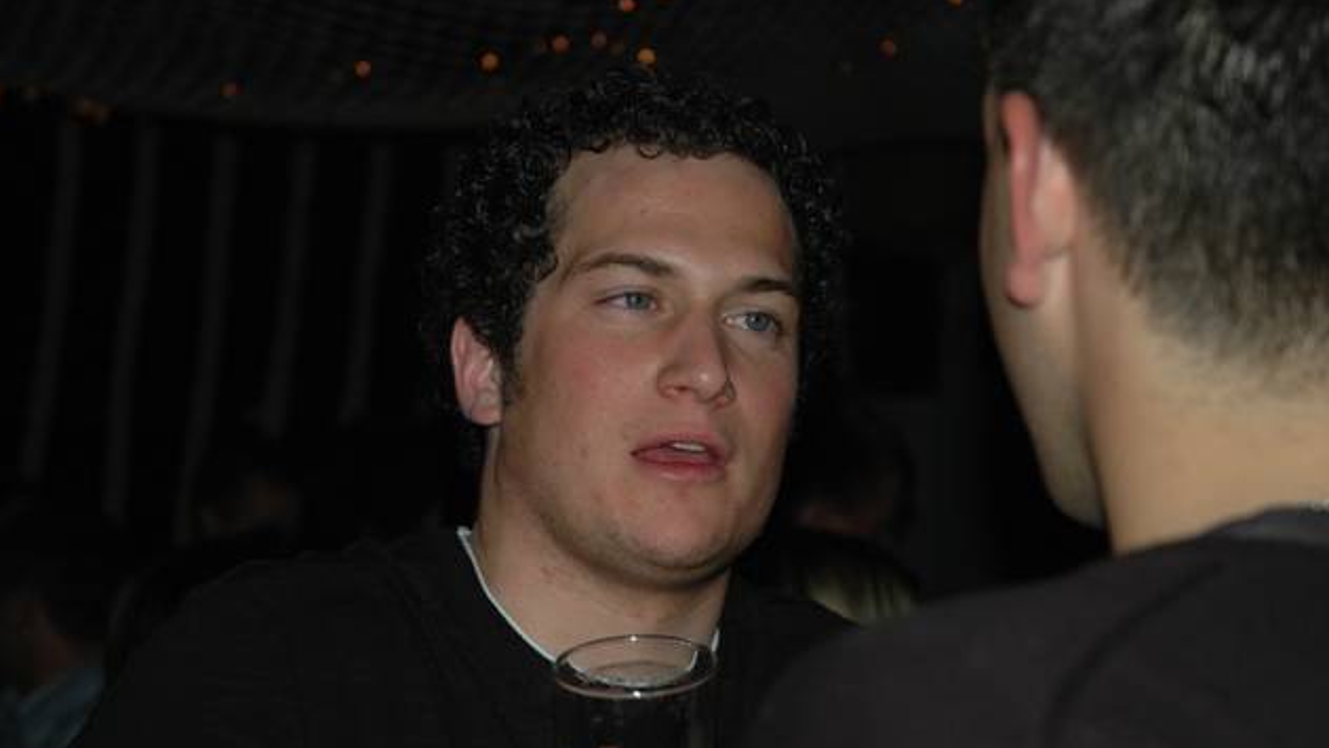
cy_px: 408
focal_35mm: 88
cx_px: 657
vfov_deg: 13.8
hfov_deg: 24.3
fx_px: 3085
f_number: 4.5
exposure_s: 1/60
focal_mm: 55
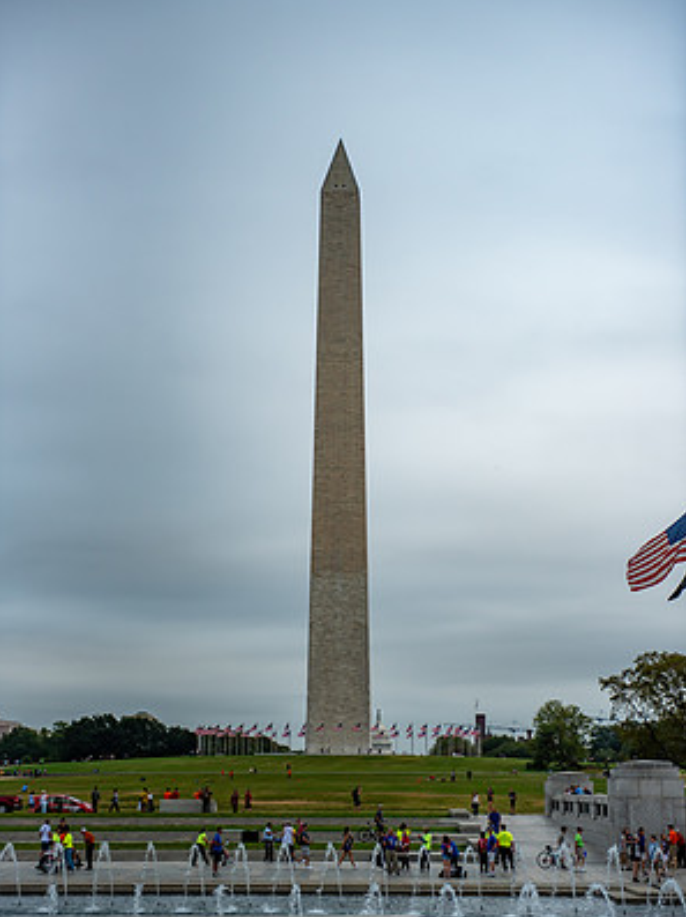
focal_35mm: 72
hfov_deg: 20.4
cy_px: 464
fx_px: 1906
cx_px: 342
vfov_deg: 27.1
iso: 200
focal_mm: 66
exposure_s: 1/4000
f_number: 2.8
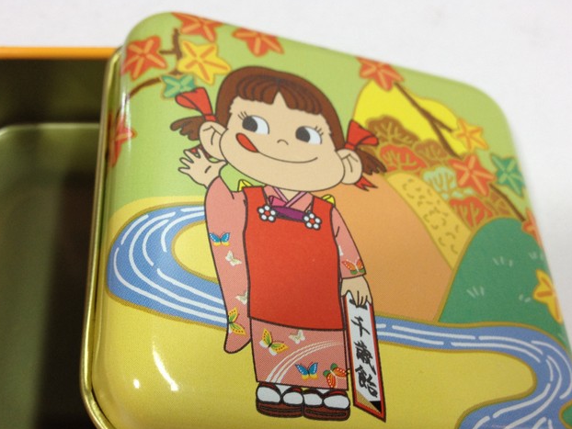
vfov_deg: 32.1
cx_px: 227
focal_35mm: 45
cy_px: 266
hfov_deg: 41.9
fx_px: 744
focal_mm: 4.28
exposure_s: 1/20
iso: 64
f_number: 2.4
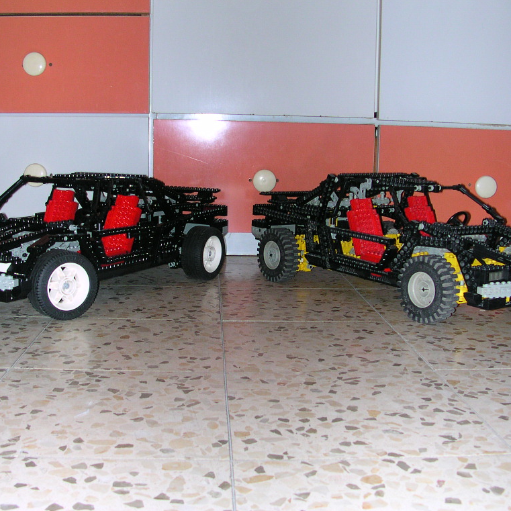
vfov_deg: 38.3
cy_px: 254
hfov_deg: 38.3
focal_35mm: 44
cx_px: 245
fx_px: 735
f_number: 2.7
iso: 100
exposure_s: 1/60
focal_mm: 5.6
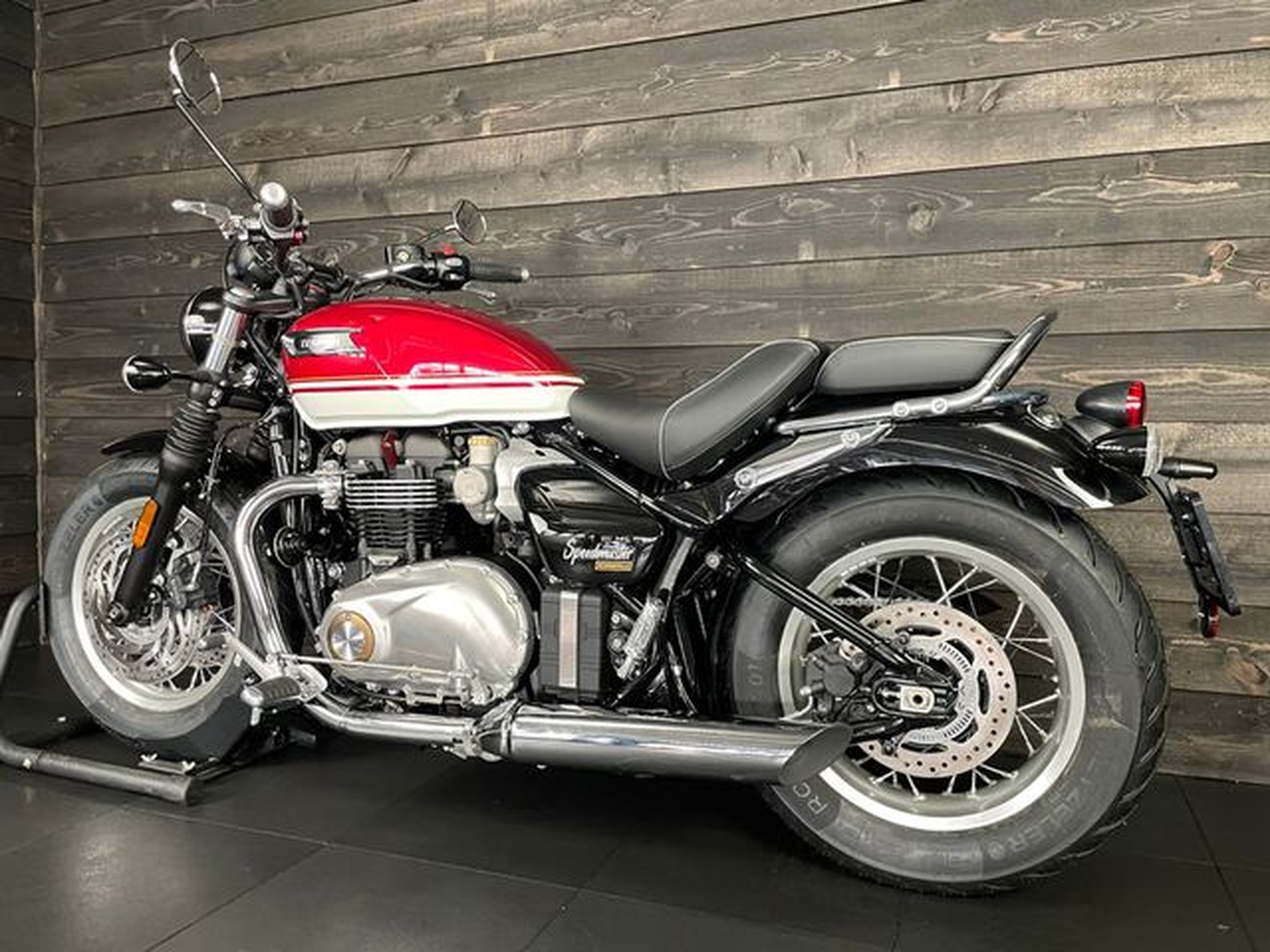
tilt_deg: -1.4
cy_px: 476
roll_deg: -0.1
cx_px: 635
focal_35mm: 26
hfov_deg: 67.3
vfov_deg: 53.1
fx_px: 954
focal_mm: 4.2
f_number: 1.6
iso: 200
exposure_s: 1/50
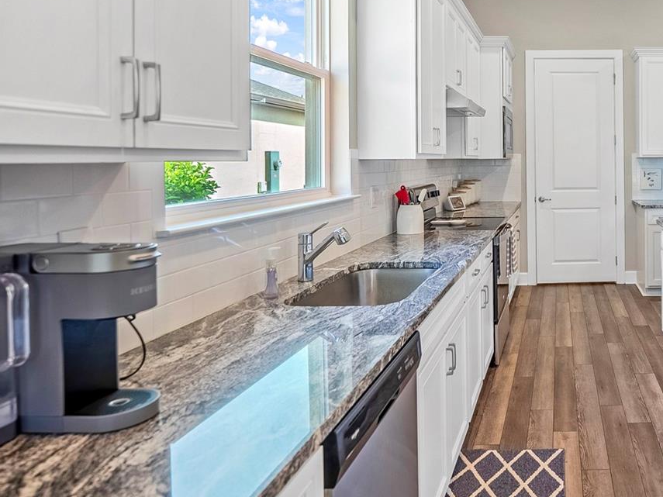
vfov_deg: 49.6
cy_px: 142
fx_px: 521
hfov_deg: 56.6
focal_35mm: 27
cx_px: 589
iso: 1600
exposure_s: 1/1250
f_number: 4
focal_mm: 15.1
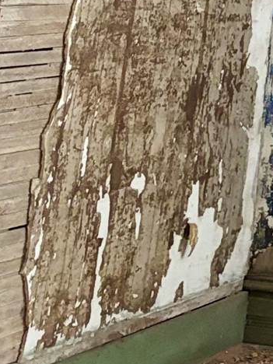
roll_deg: -2.4
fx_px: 1346
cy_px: -458
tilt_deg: +15.9
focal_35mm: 128
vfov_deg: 12.6
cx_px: 632
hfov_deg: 10.2
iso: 320
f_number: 1.6
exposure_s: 1/60
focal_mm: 5.96
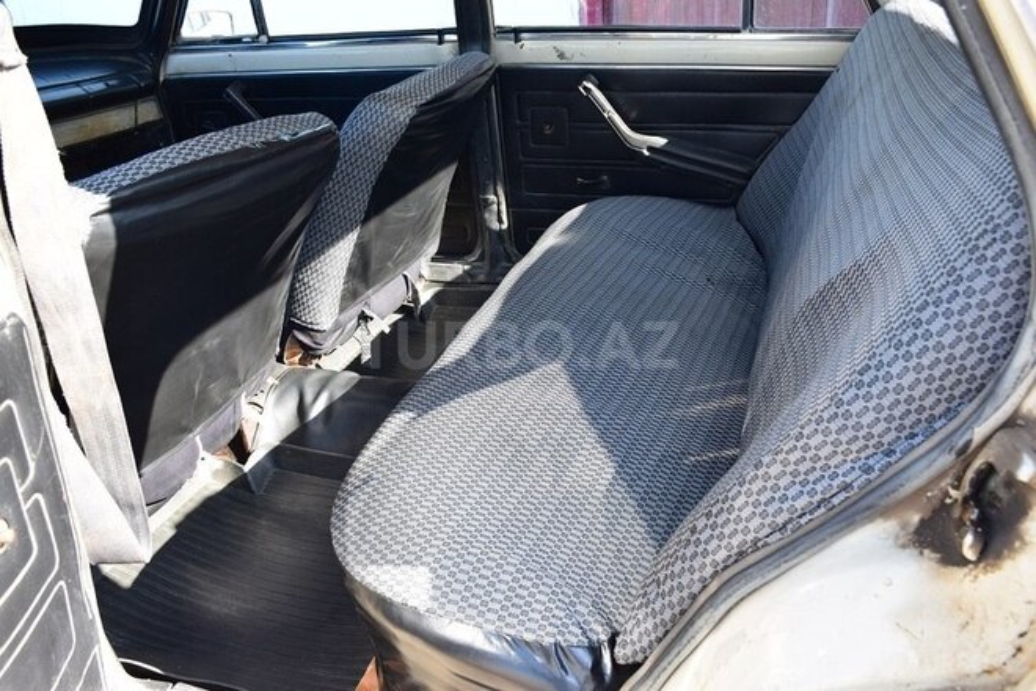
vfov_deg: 43.6
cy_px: 346
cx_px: 518
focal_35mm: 30
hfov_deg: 61.9
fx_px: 863
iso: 400
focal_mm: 20
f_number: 9
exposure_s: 1/100
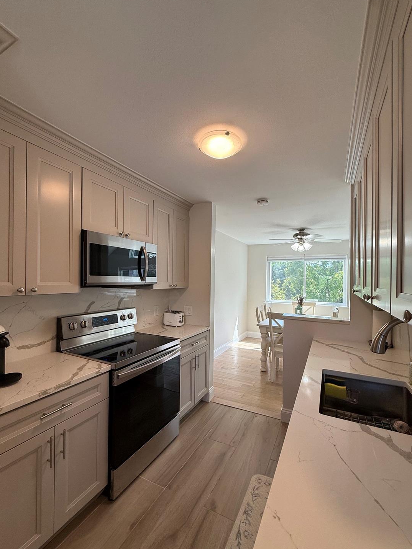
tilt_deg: +0.3
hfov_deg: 81.7
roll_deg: -0.9
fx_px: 238
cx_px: 214
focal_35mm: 15
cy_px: 283
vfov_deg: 98.2
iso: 64
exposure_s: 1/150
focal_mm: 2.22
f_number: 2.2
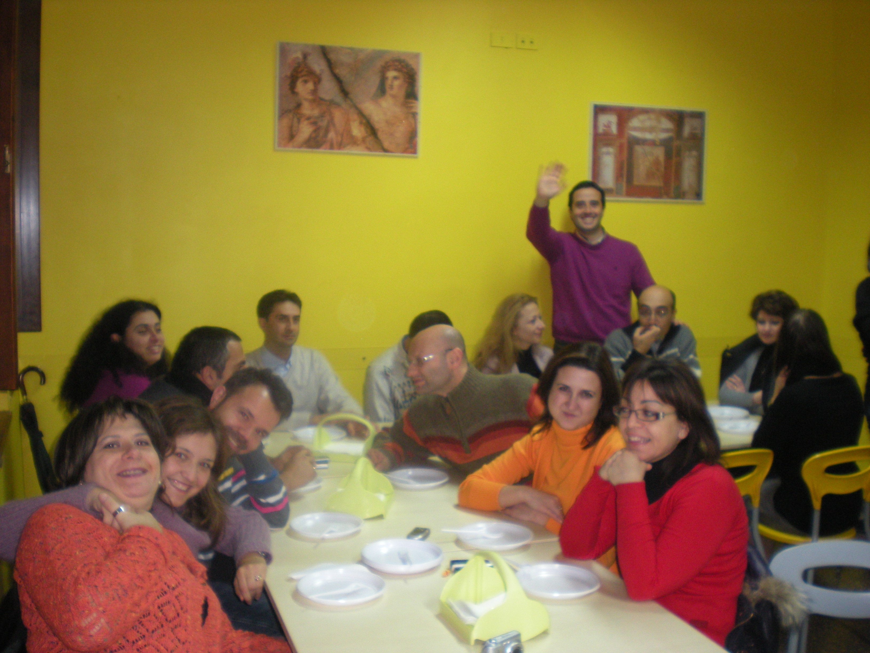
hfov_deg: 49.0
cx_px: 435
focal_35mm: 38
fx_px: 955
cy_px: 326
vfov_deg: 37.7
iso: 206
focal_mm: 6.3
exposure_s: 1/30
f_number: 3.1
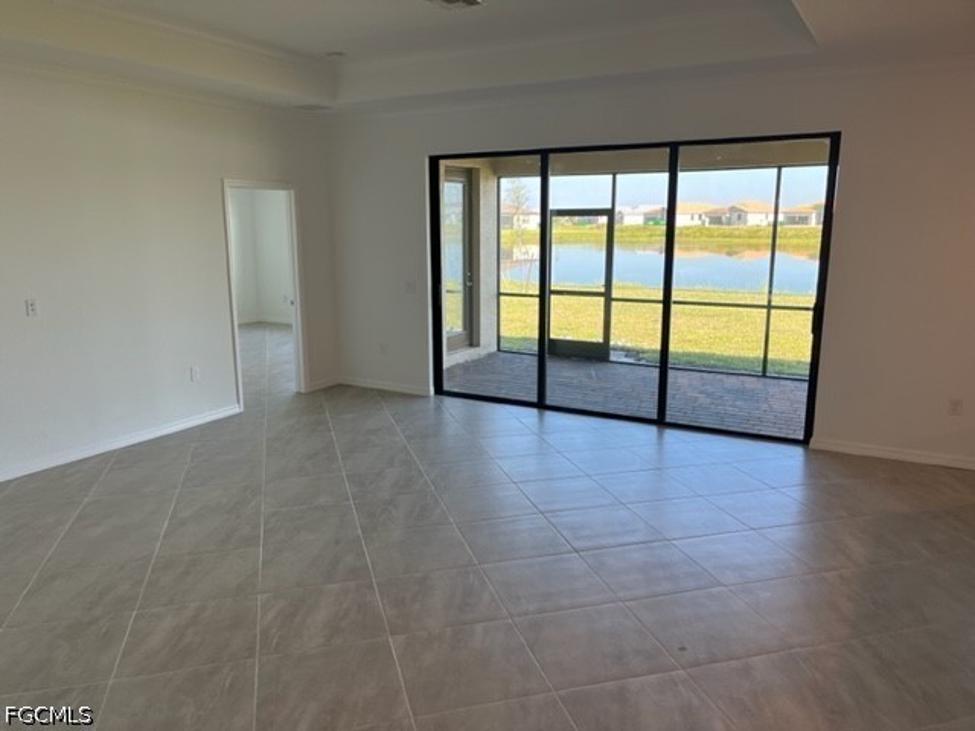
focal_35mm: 26
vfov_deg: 53.1
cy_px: 366
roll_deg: -0.1
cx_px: 488
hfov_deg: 67.3
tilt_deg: -10.8
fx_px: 732
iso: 64
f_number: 1.6
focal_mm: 5.1
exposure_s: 1/164
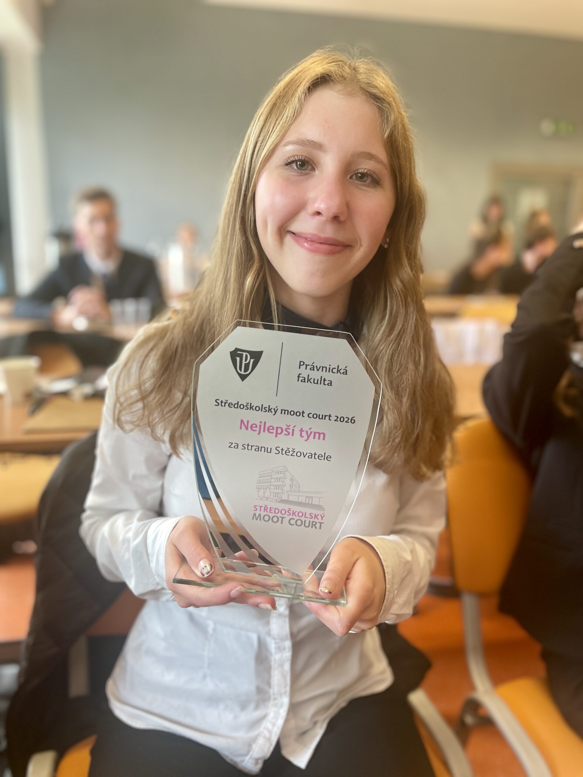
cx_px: 292
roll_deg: +0.0
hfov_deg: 53.1
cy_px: 388
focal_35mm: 26
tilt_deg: -12.9
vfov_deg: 67.3
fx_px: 584
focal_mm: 4.2
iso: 100
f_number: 1.6
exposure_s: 1/50
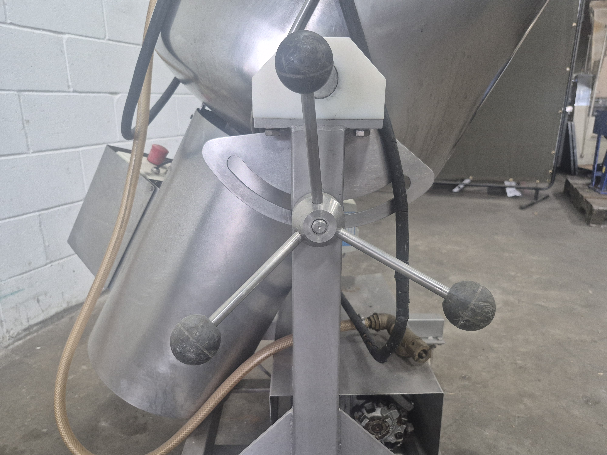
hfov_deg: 73.9
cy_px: 228
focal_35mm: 23
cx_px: 304
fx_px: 403
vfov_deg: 58.9
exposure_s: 1/120
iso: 400
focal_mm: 5.4
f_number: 1.8
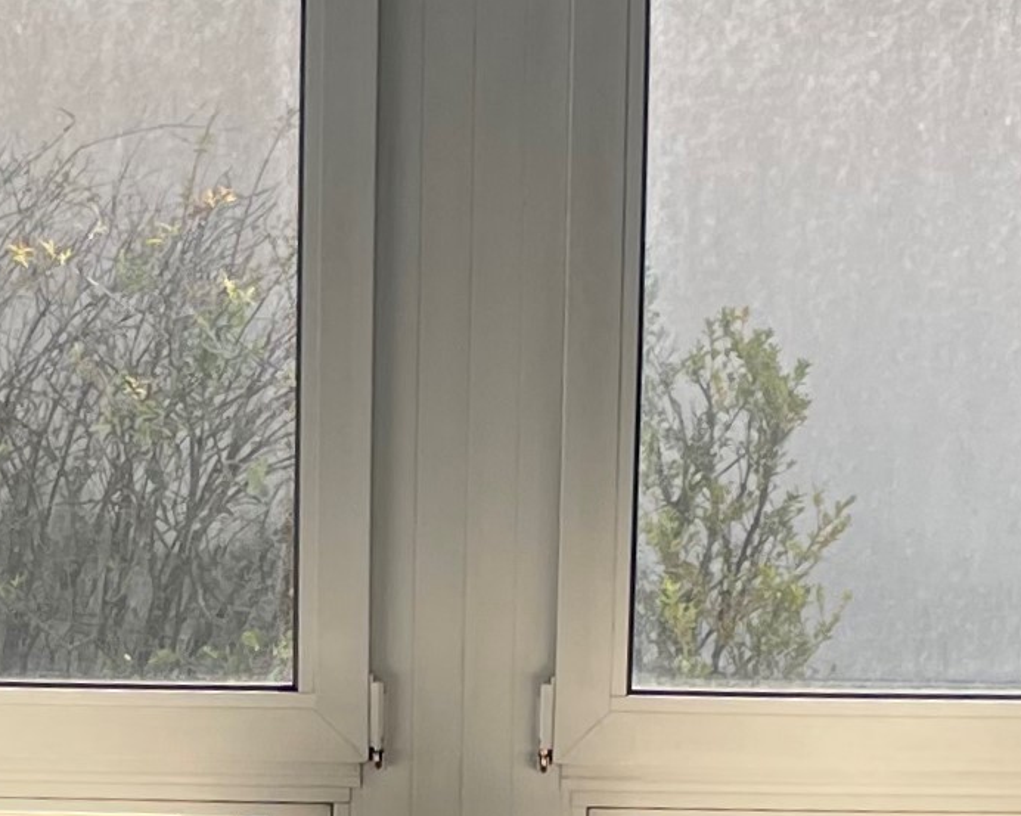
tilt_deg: -7.8
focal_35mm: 140
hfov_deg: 13.7
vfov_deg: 10.8
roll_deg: +2.2
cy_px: 1022
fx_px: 4229
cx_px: 175
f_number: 1.6
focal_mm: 4.2
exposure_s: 1/469
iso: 32
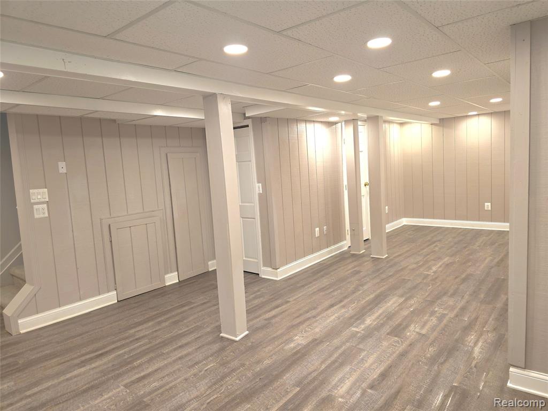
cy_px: 206
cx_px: 274
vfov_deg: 58.9
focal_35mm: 23
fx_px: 364
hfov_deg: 73.9
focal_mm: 6.3
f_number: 1.7
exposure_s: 1/60.2
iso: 100
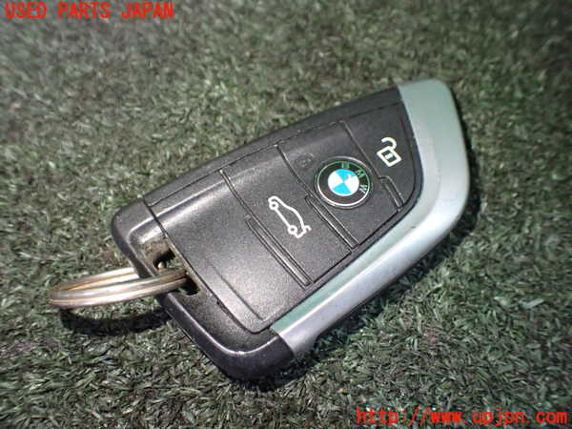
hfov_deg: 60.0
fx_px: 496
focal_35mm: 30
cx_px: 286
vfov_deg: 46.8
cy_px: 214
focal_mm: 5.4
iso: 800
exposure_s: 1/80
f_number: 2.3
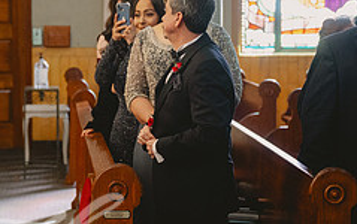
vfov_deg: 11.3
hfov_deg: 17.7
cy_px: 109
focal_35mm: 116
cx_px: 37
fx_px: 1130
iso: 2000
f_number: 2.8
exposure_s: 1/500
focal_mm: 47
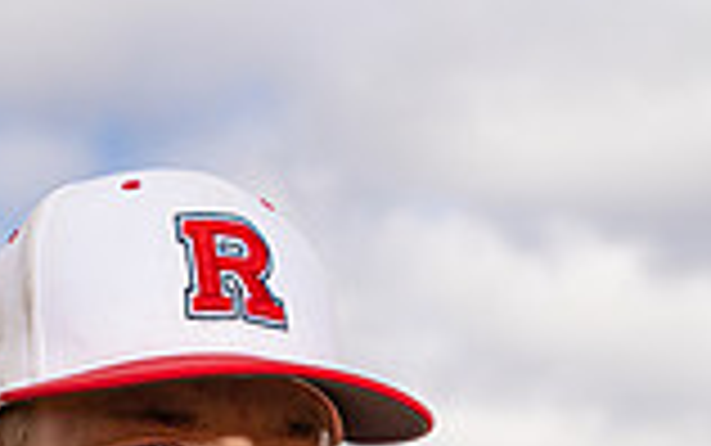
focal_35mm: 148
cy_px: 1005
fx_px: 2870
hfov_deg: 14.0
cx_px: 135
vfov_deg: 8.3
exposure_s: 1/250
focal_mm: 51
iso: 100
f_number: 6.3
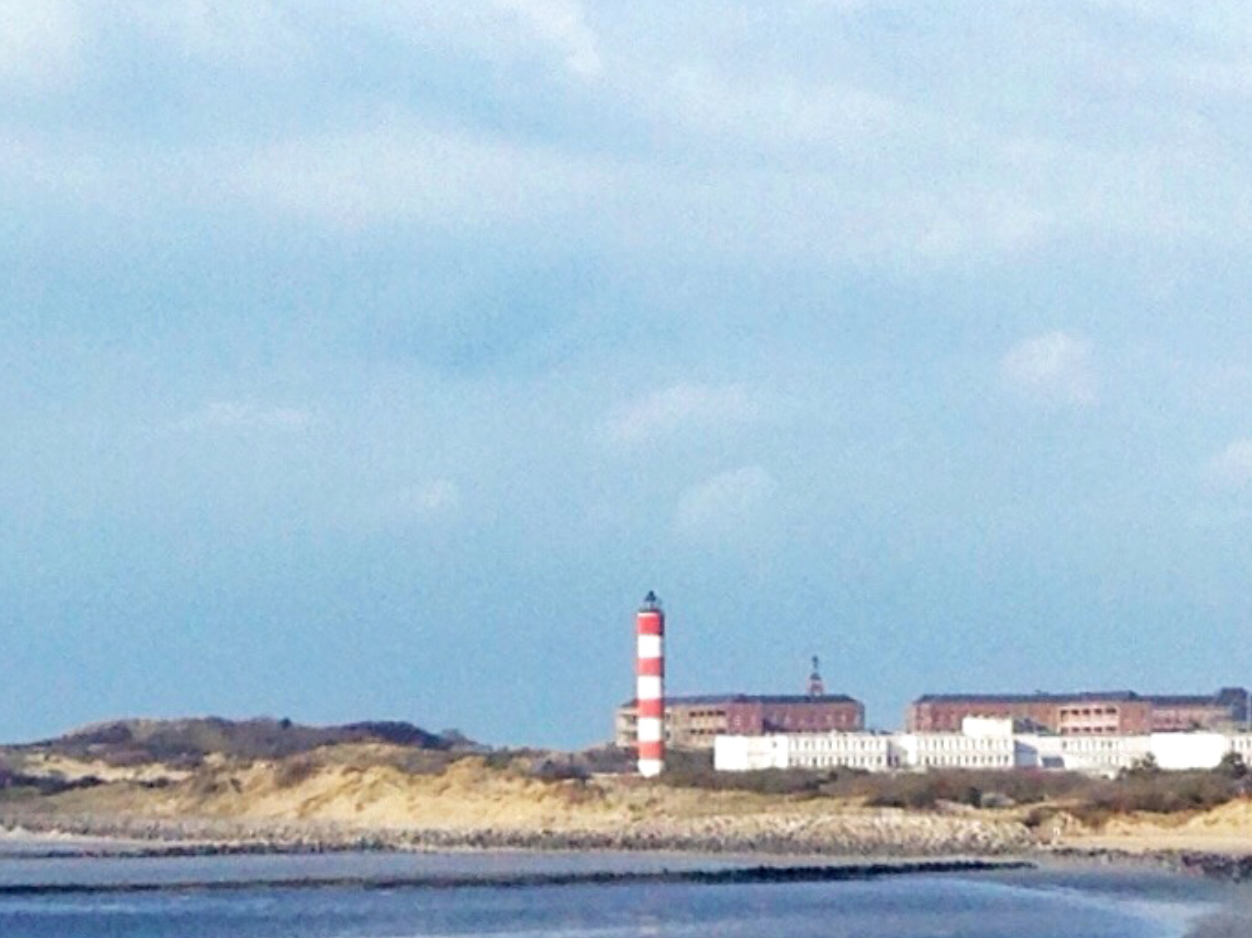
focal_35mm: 158
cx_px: 512
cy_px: 736
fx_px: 5713
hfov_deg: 12.5
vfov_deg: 9.4
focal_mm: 4.12
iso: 50
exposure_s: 1/1550
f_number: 2.4
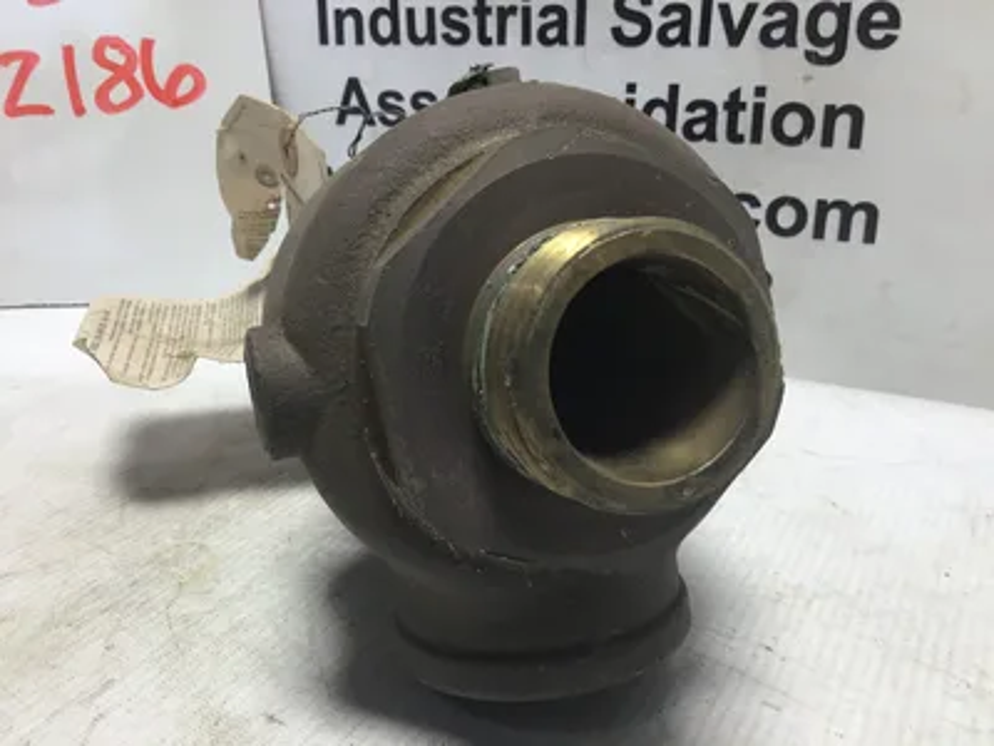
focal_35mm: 31
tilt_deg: -23.2
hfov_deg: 58.4
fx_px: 890
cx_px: 497
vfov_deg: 45.4
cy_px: 373
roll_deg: +0.1
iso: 40
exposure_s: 1/120
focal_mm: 3.3
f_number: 2.4
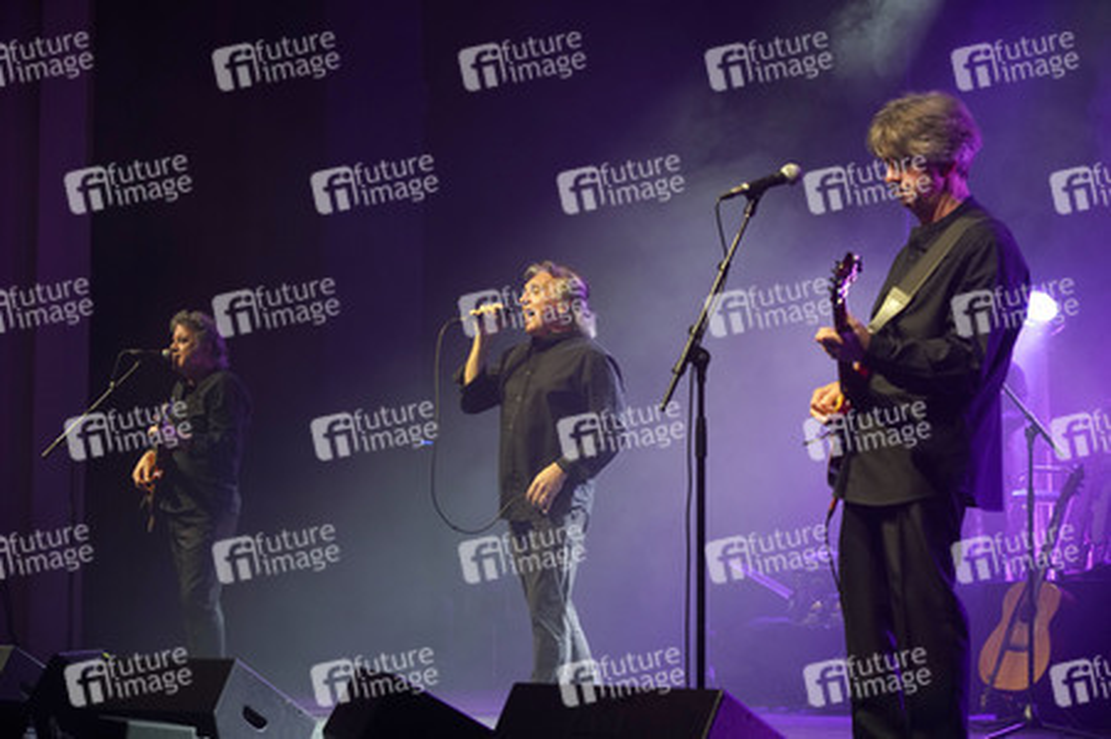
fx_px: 2436
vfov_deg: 17.2
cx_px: 556
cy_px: 370
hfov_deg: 25.7
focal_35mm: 79
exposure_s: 1/160
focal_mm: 79
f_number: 5
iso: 1600
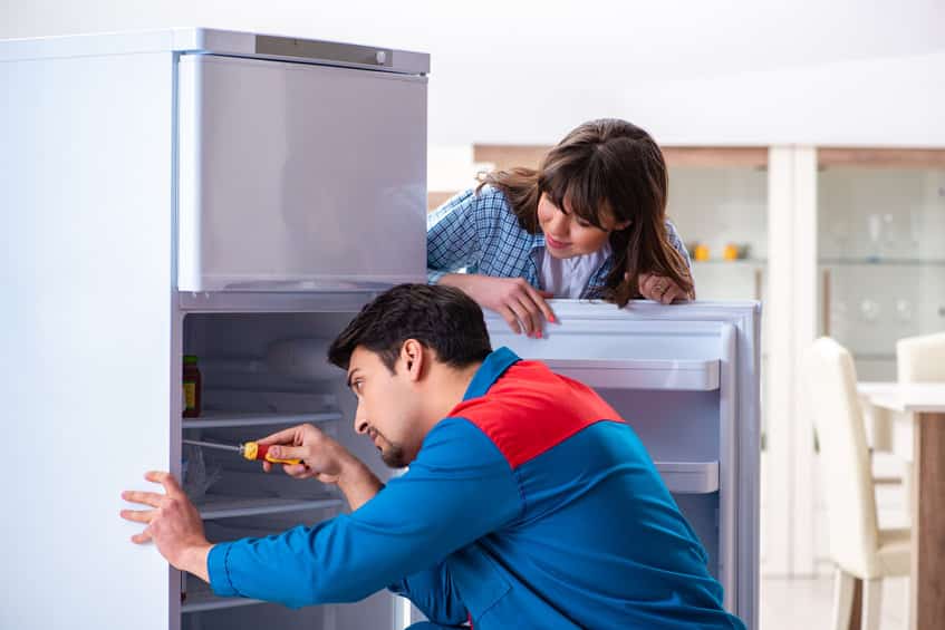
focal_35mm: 105
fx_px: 2757
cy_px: 315
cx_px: 472
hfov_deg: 19.5
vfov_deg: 13.0
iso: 160
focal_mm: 105
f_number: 5
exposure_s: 1/100
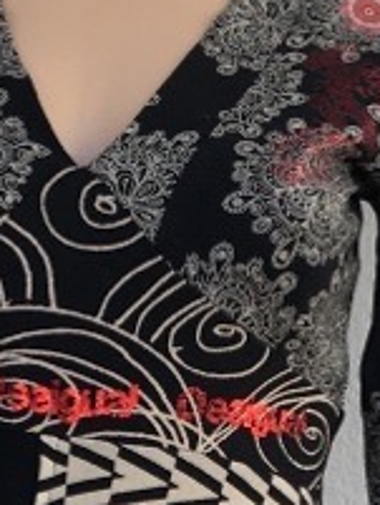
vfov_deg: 13.0
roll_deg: -2.5
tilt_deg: -10.7
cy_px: 741
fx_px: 2105
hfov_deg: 10.3
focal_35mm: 144
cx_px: 194
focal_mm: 4.15
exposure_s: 1/100
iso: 25
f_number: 2.2
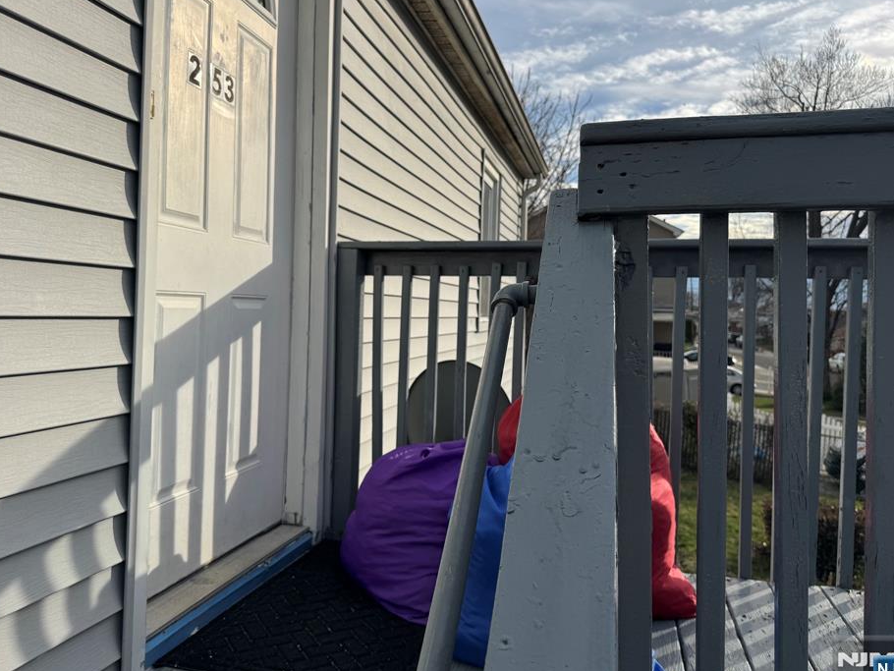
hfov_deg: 65.3
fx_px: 697
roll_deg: -1.4
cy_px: 306
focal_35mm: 27
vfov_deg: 51.3
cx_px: 429
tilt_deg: +2.7
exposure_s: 1/4950
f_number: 1.78
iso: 80
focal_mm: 6.76
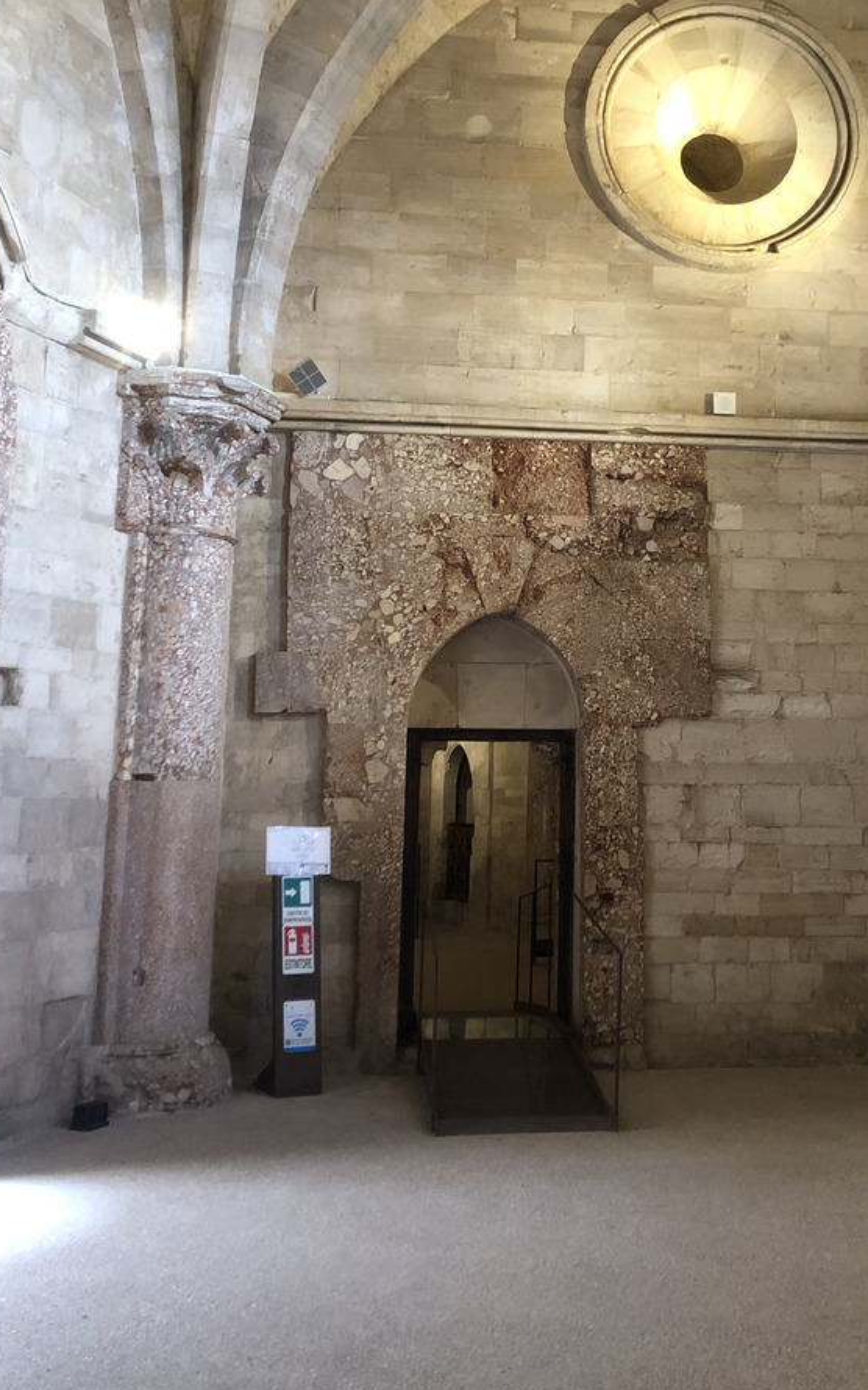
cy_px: 534
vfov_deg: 48.9
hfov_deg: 31.6
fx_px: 1514
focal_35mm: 40
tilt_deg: +10.0
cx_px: 610
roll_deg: +0.4
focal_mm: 4
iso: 100
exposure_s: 1/7
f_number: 1.8
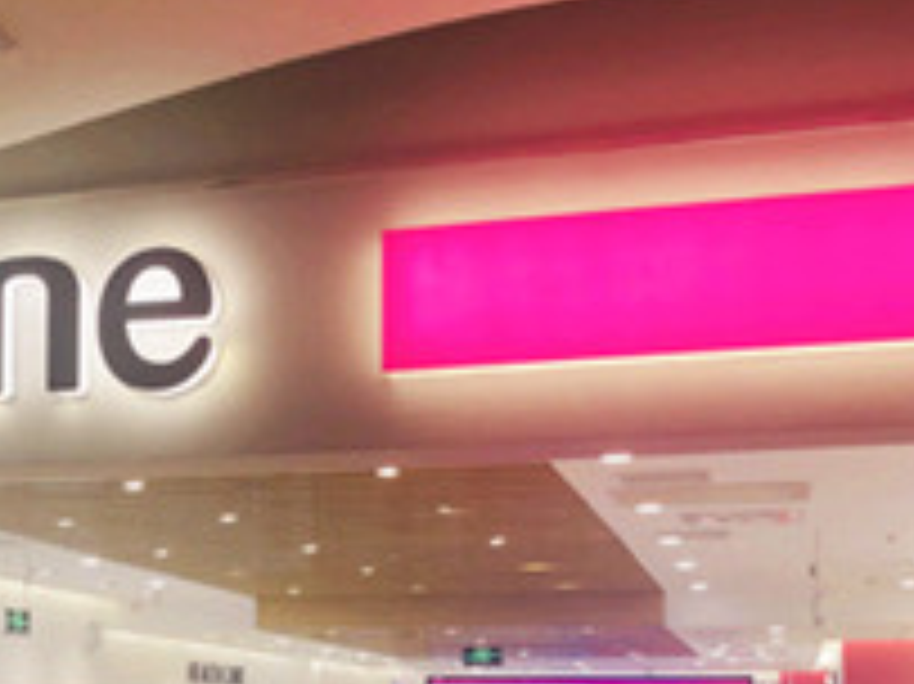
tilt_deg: +4.8
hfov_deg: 27.7
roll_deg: -0.1
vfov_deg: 21.0
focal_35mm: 69
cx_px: 212
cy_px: 569
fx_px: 1821
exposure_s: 1/100
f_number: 1.8
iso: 25
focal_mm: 4
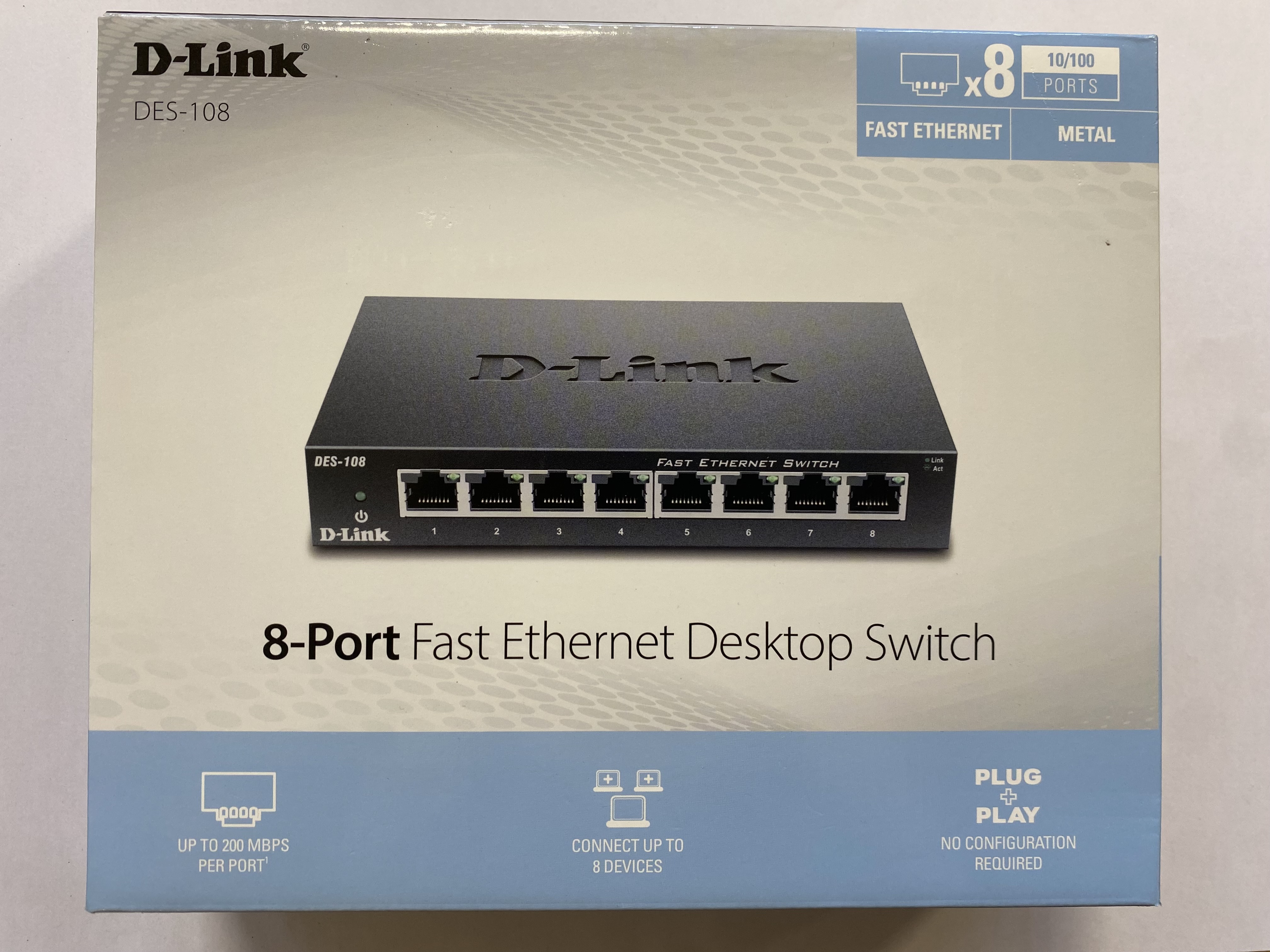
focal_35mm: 26
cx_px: 635
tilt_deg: -89.3
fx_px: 954
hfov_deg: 67.3
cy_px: 476
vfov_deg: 53.1
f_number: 1.8
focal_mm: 4.25
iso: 100
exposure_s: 1/100
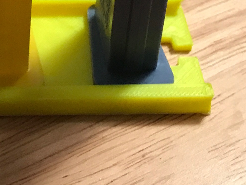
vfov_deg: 12.1
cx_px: -22
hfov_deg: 16.6
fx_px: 817
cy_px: -121
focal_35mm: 115
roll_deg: +0.3
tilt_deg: -34.6
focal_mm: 3.99
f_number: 1.8
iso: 40
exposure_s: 1/17
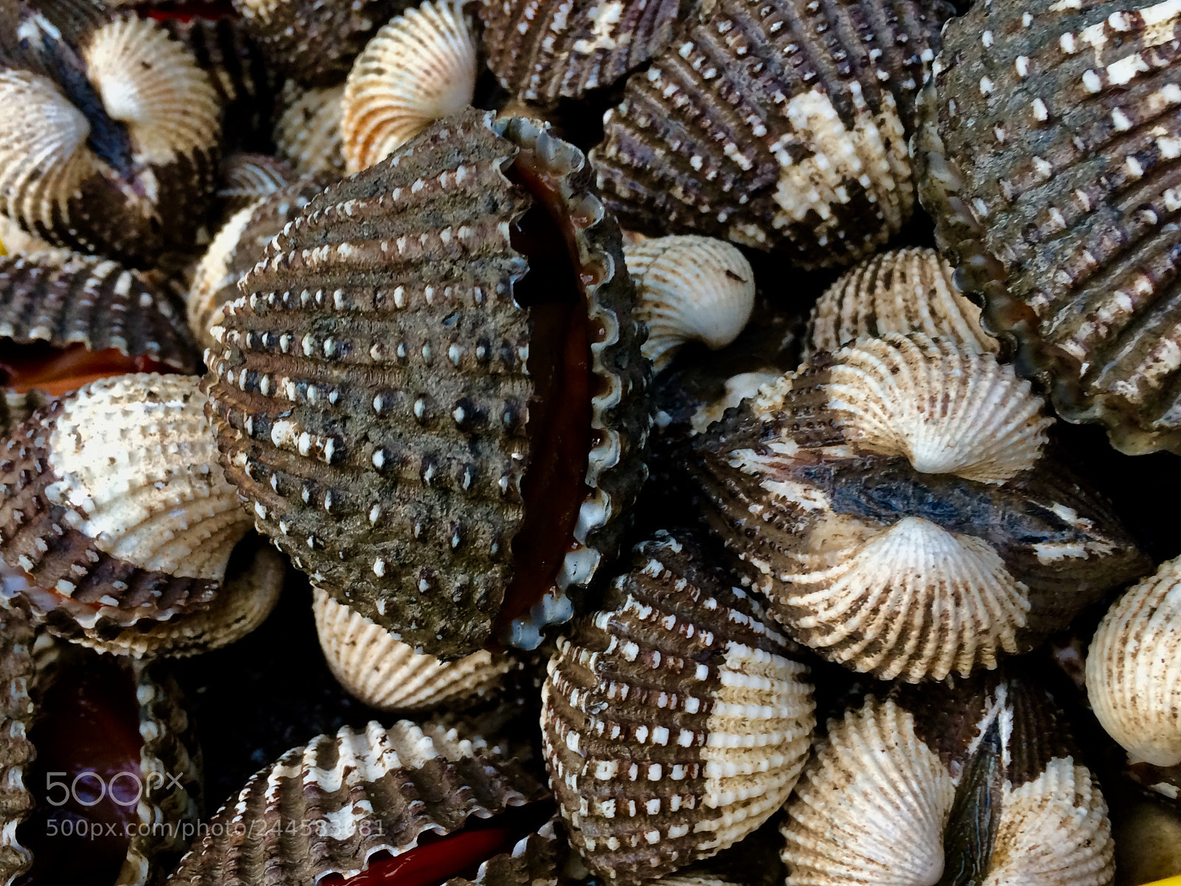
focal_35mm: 29
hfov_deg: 61.7
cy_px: 443
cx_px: 590
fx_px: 989
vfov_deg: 48.2
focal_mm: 4.15
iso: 40
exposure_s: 1/33
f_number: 2.2
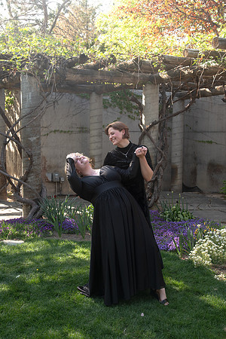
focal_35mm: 44
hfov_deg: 30.5
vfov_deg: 44.5
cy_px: 170
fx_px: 414
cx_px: 113
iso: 250
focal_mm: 44
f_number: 6.3
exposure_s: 1/125
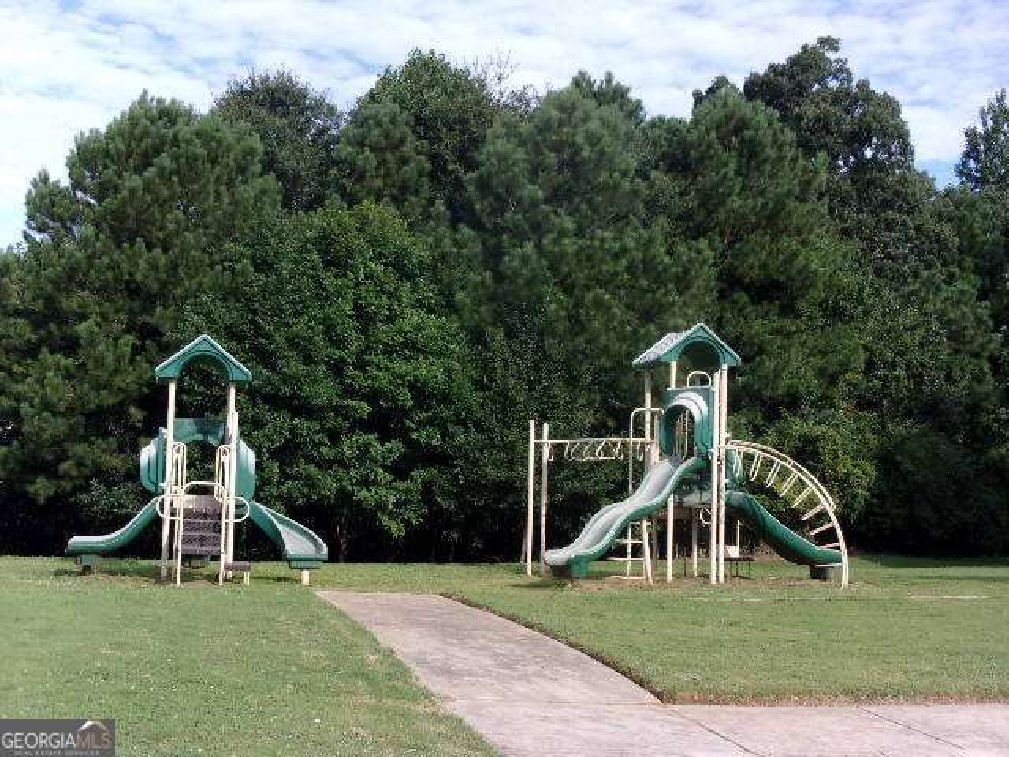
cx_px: 504
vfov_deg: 27.5
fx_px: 1545
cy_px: 378
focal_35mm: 53
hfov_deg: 36.2
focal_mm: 9.5
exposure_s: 1/90
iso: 160
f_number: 13.1
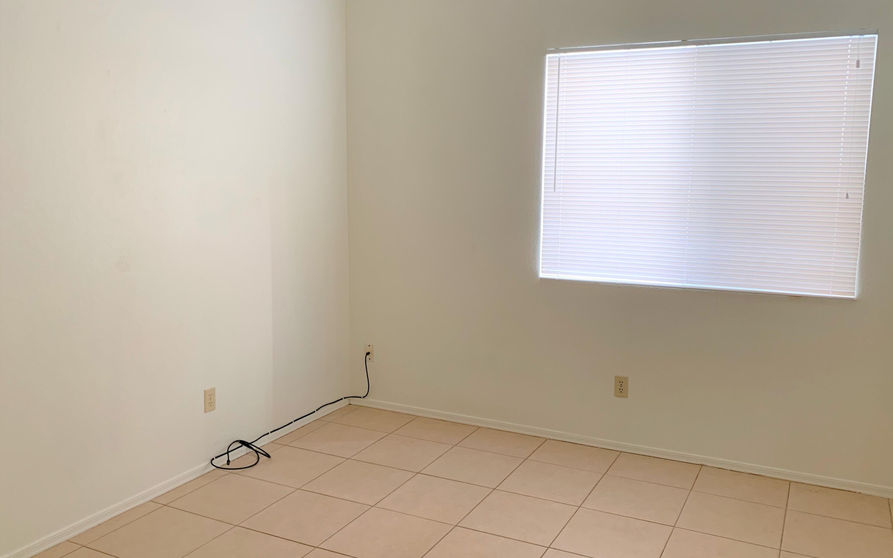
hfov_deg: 66.5
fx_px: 681
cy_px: 275
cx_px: 453
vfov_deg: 44.5
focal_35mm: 28
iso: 100
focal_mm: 4.25
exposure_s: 1/90
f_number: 1.8
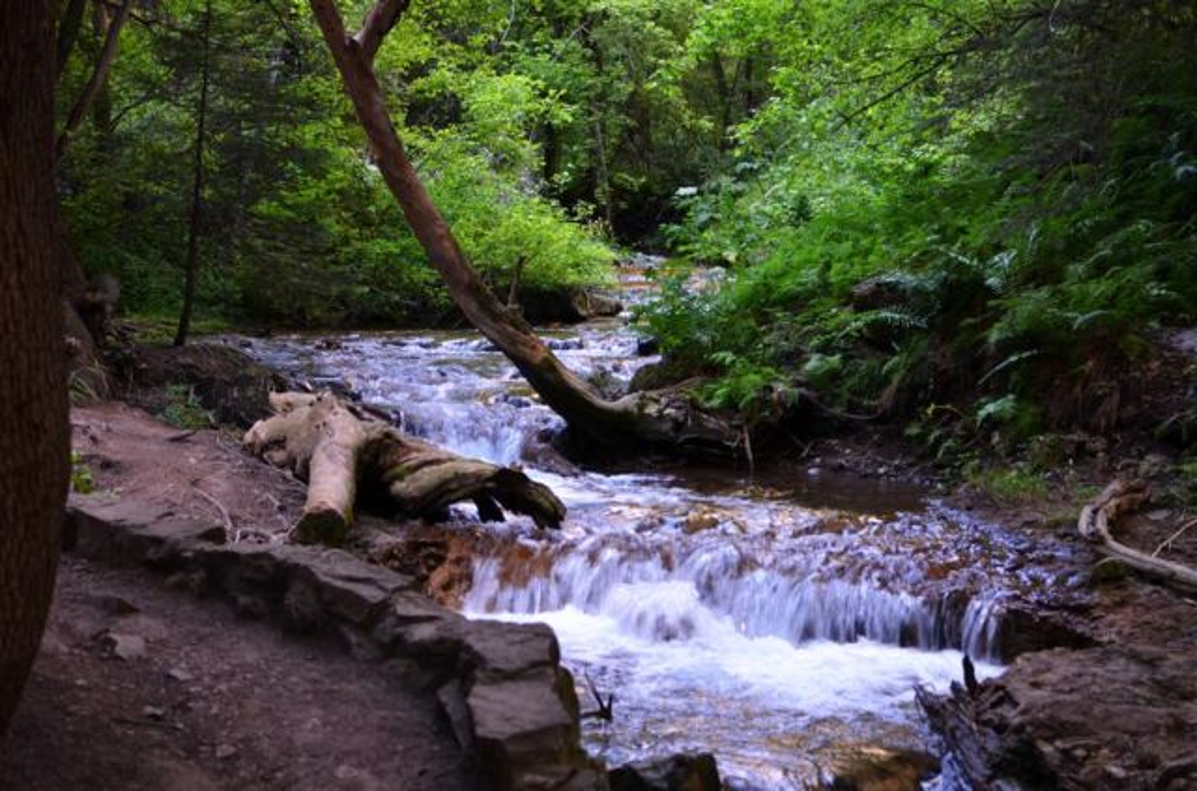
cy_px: 396
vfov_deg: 25.6
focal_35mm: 52
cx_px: 598
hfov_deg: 37.9
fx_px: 1741
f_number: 2.5
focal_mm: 35
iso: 100
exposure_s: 1/25
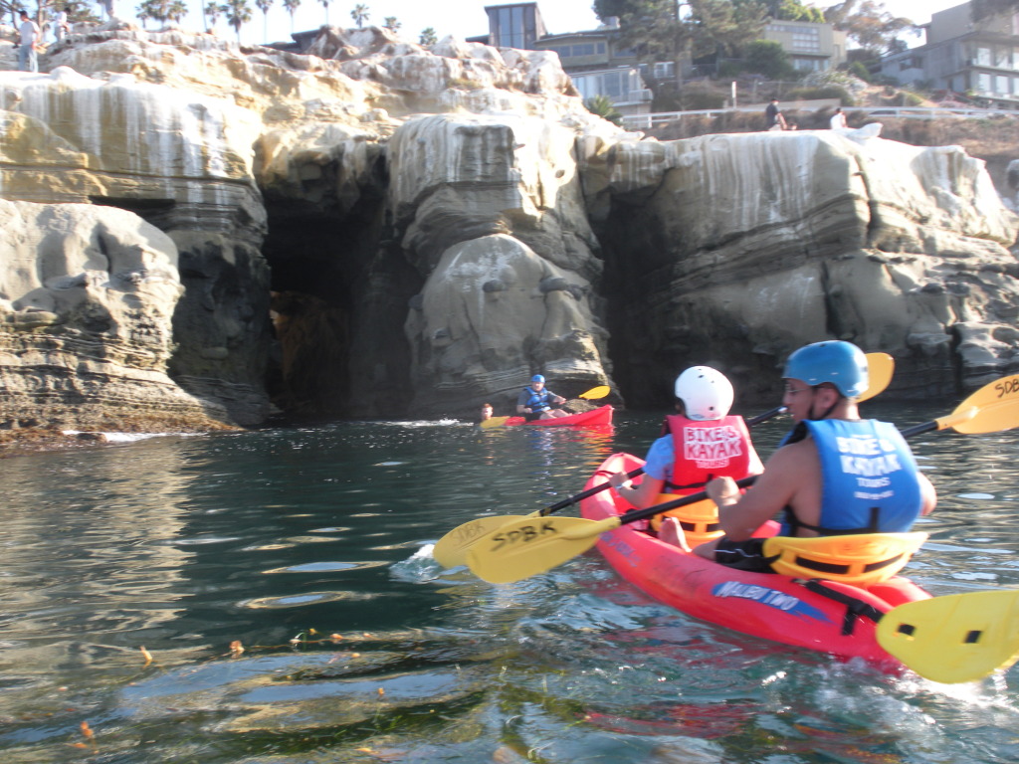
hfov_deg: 42.9
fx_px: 1295
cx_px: 510
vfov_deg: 32.9
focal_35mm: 44
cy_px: 382
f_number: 4
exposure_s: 1/94.7
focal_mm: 7.7
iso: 64
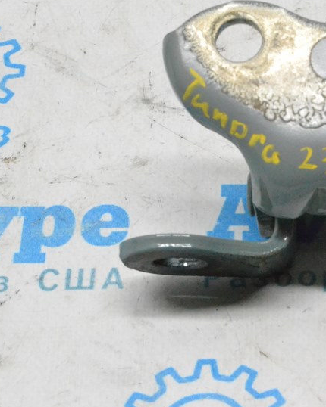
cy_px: 150
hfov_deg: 11.4
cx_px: 306
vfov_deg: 14.4
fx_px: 1617
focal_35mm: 134
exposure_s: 1/160
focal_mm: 50
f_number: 13
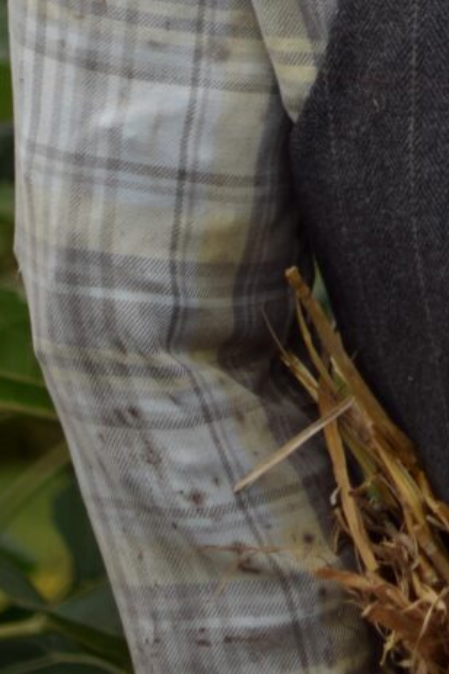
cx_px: 875
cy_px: -645
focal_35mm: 245
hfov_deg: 5.5
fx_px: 4589
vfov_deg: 8.0
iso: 100
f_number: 1.8
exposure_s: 1/2000
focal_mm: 35
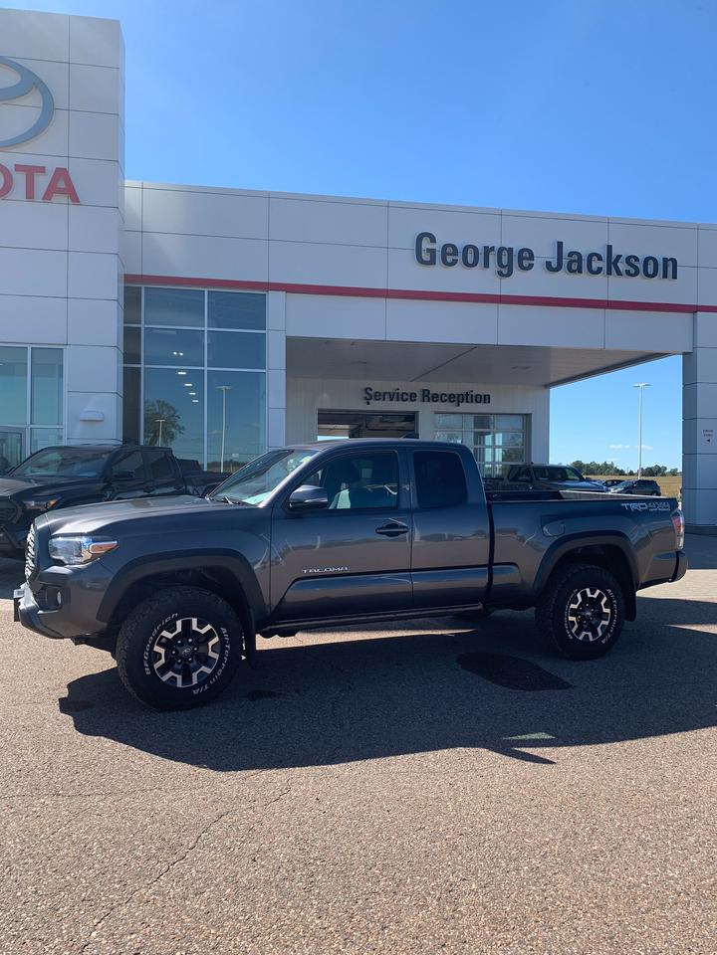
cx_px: 358
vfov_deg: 67.3
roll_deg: -0.9
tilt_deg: +0.4
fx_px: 718
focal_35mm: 26
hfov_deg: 53.1
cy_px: 478
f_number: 1.8
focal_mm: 4.25
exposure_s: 1/1406
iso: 25
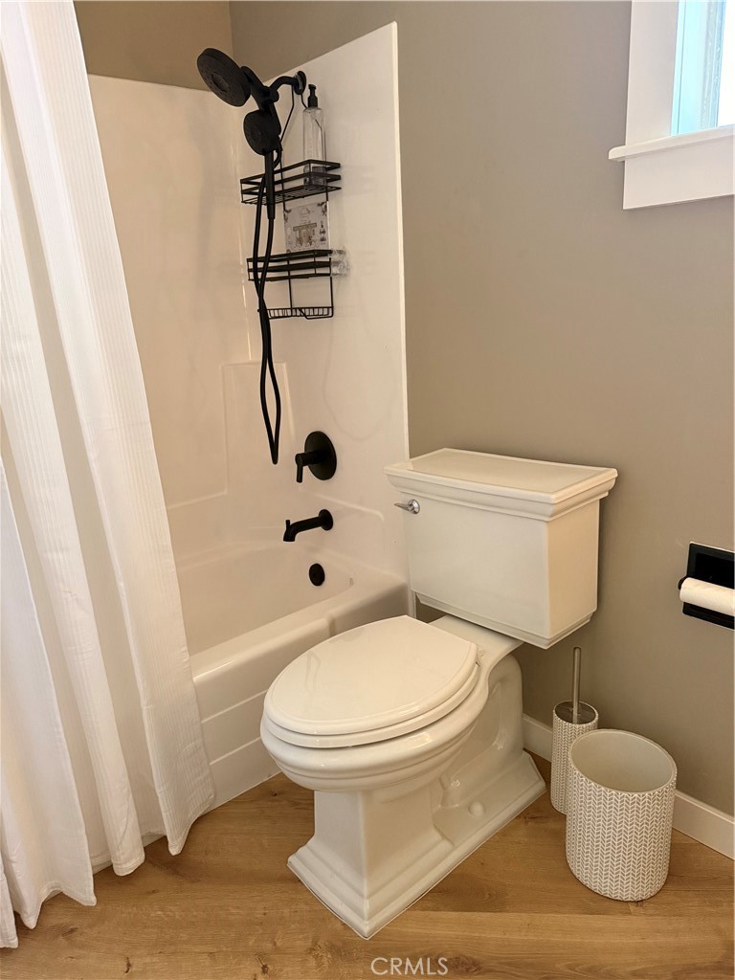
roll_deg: +2.5
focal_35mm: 24
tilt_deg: -14.5
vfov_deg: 71.6
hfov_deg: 56.8
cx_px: 368
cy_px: 490
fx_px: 679
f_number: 1.78
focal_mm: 6.76
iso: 640
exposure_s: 1/60
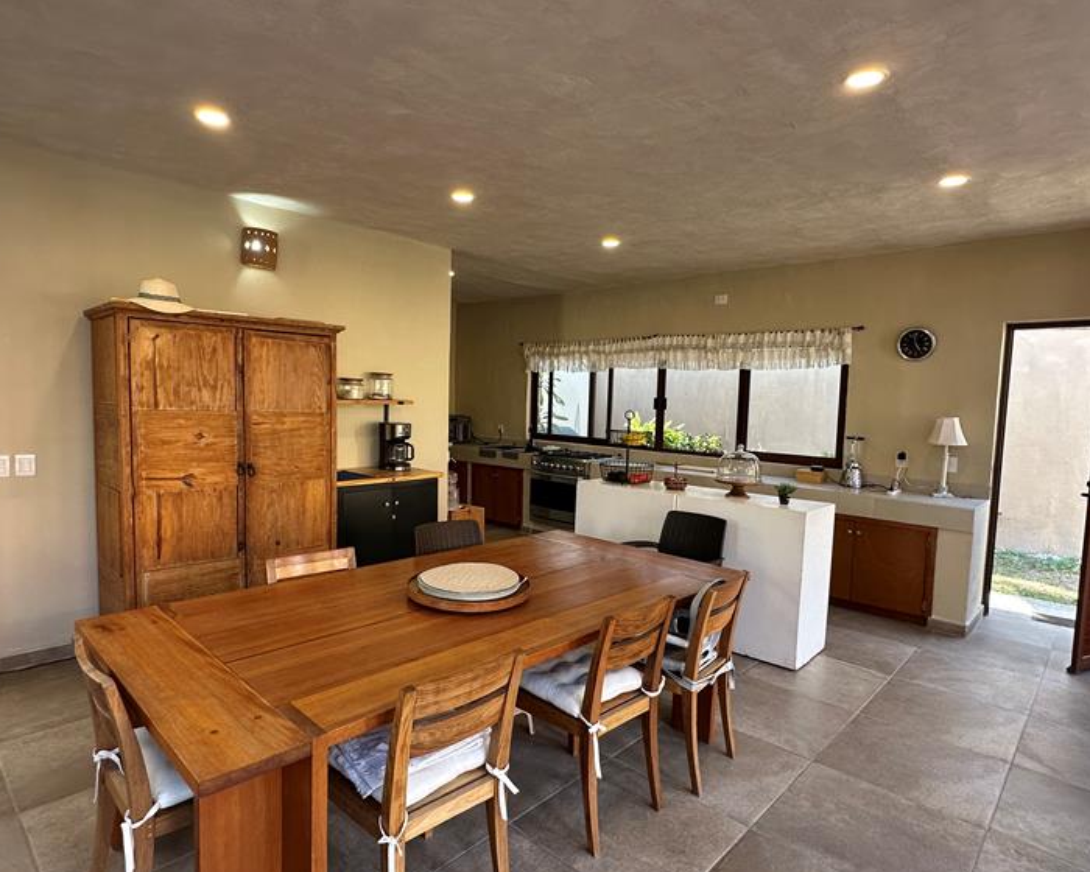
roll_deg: -0.8
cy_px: 445
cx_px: 523
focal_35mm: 20
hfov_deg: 80.3
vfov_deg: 68.1
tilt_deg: -2.4
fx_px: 645
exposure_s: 1/99
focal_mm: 2.22
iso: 125
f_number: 2.2
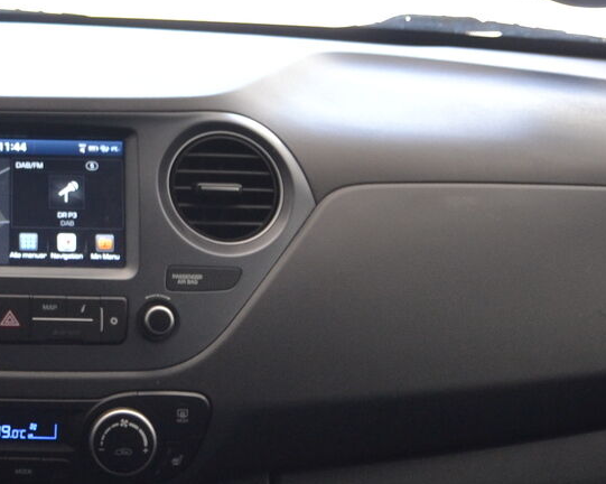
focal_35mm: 90
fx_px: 1613
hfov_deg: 20.3
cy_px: 201
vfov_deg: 17.1
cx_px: -71
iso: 400
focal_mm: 18
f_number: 3.5
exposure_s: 1/60
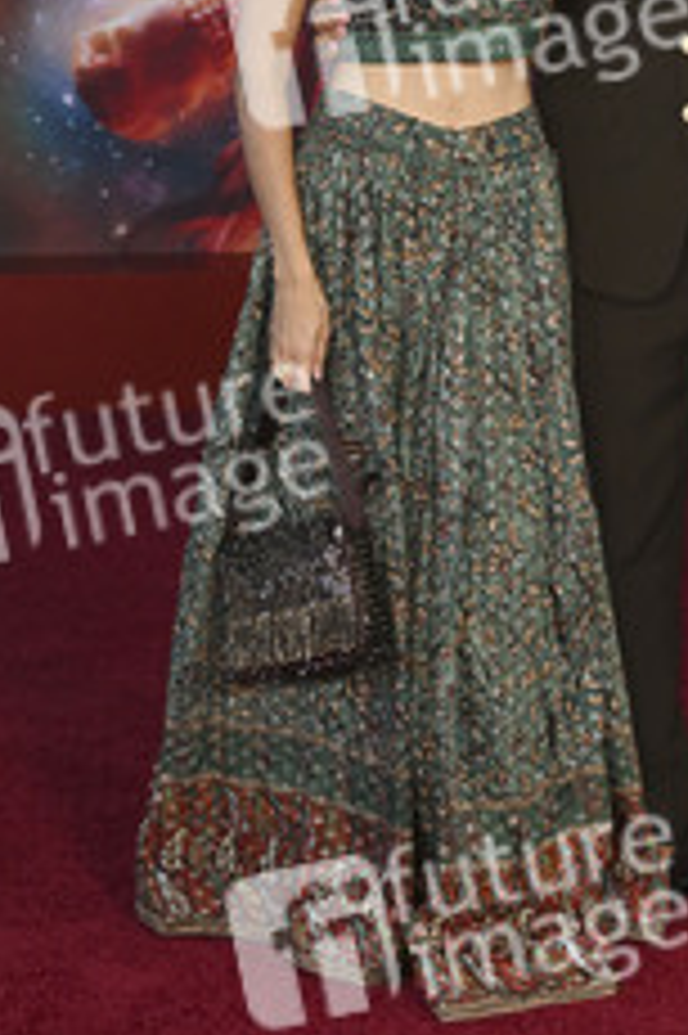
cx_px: 589
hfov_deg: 13.4
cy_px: 248
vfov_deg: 20.1
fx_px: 2899
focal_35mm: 101
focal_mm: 58
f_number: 6.3
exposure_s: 1/250
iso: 1250
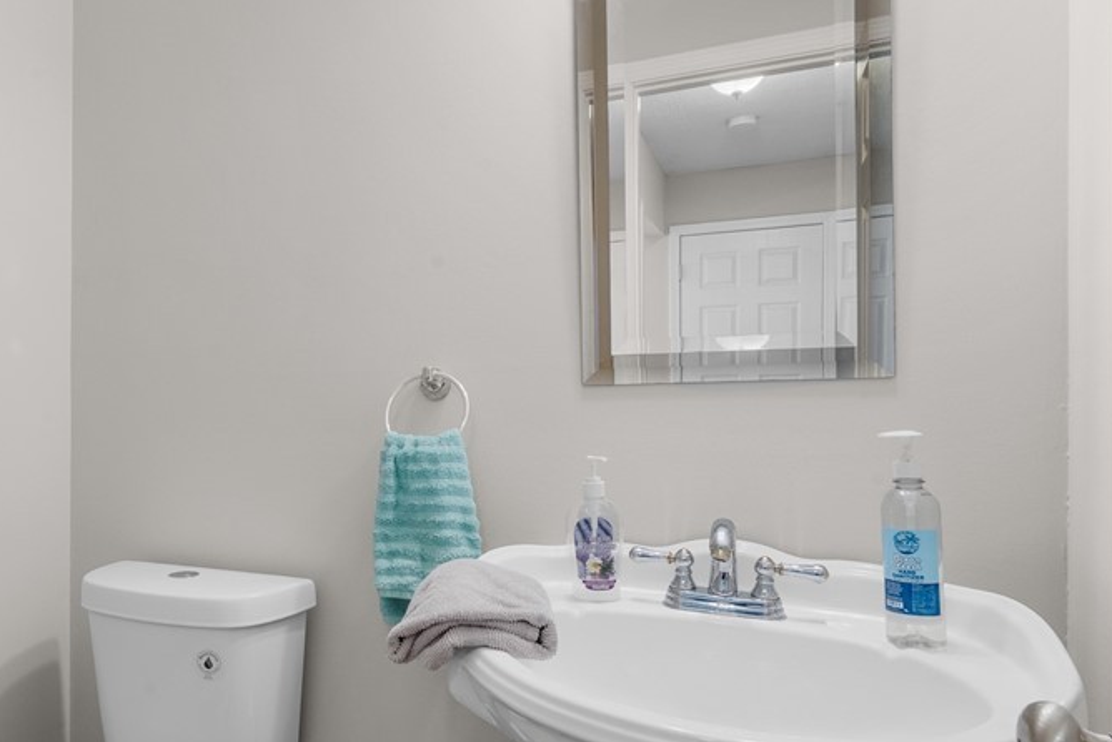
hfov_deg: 67.2
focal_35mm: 26
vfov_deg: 49.5
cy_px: 401
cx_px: 359
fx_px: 803
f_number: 11
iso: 800
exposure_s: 1/2
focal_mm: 16
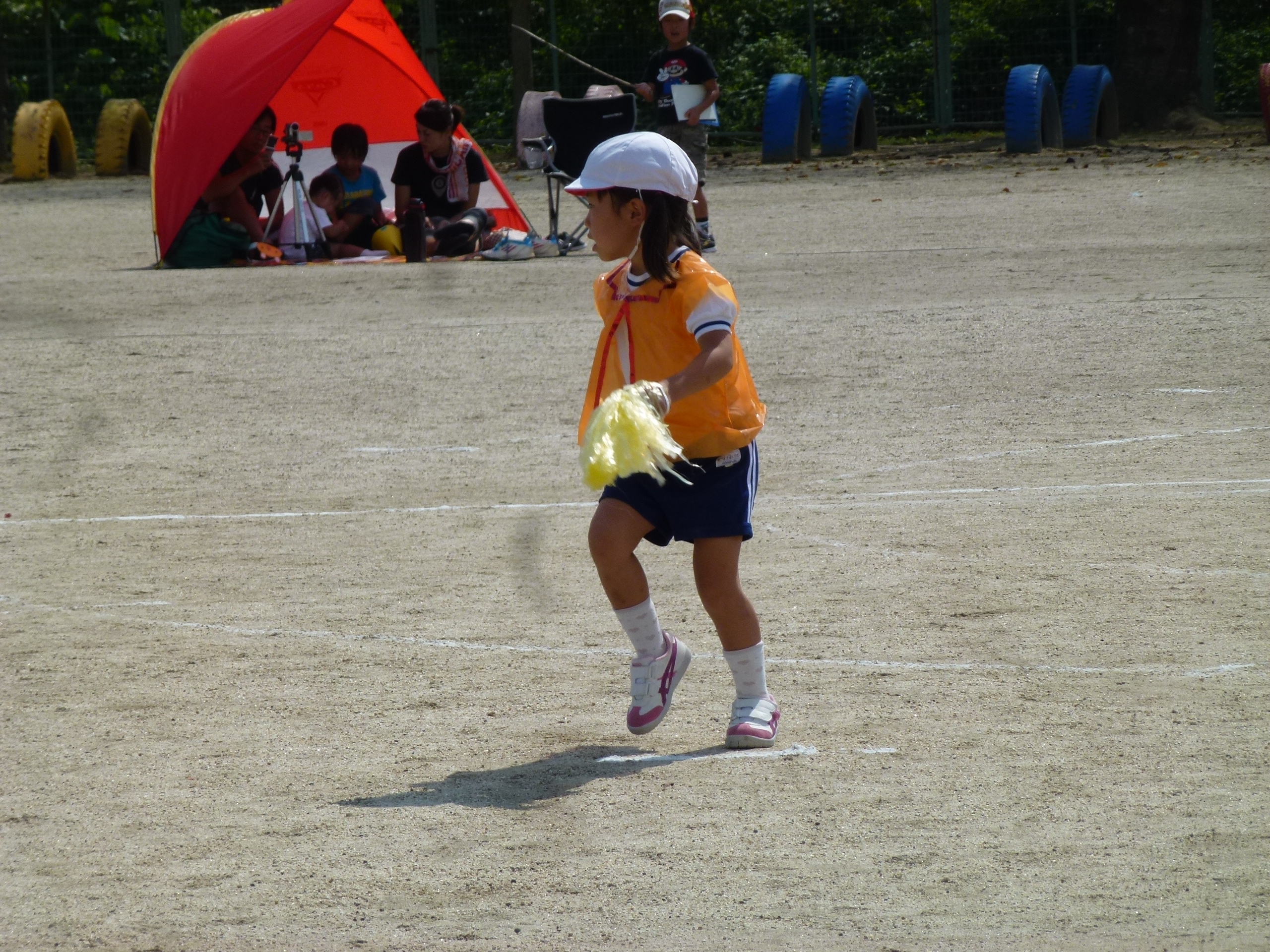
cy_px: 476
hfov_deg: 8.0
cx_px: 635
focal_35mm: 249
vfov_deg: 6.0
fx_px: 9135
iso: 100
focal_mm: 44.5
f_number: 5.6
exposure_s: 1/1000
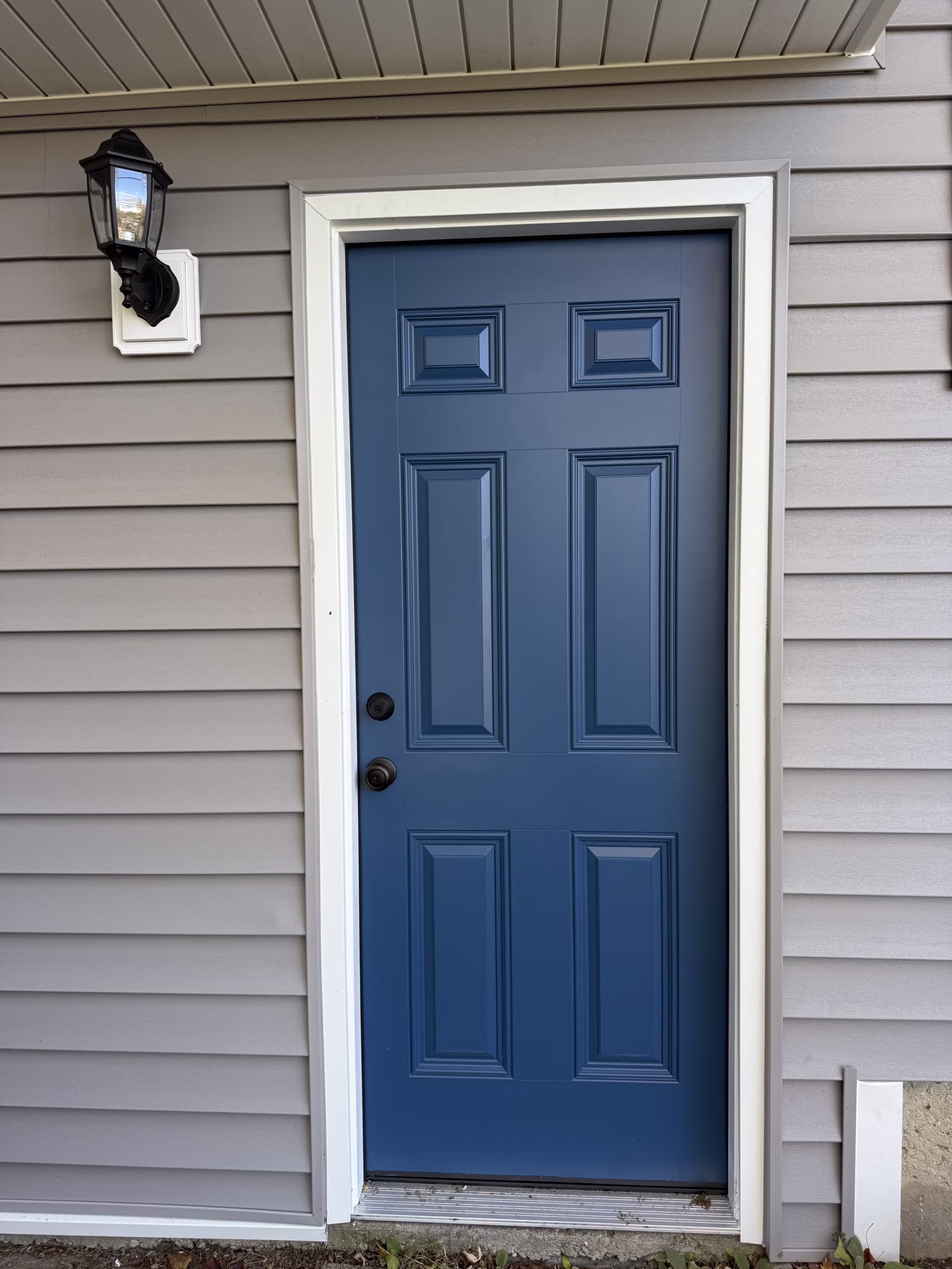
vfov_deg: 71.6
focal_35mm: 24
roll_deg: -0.4
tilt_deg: -3.6
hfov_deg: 56.8
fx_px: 880
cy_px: 634
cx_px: 476
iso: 80
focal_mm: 6.76
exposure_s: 1/321
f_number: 1.78
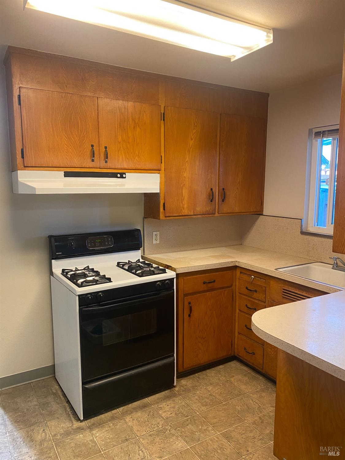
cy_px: 230
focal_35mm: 26
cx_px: 172
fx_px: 346
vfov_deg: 67.3
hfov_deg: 53.1
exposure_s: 1/60
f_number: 1.8
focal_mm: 4.25
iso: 200
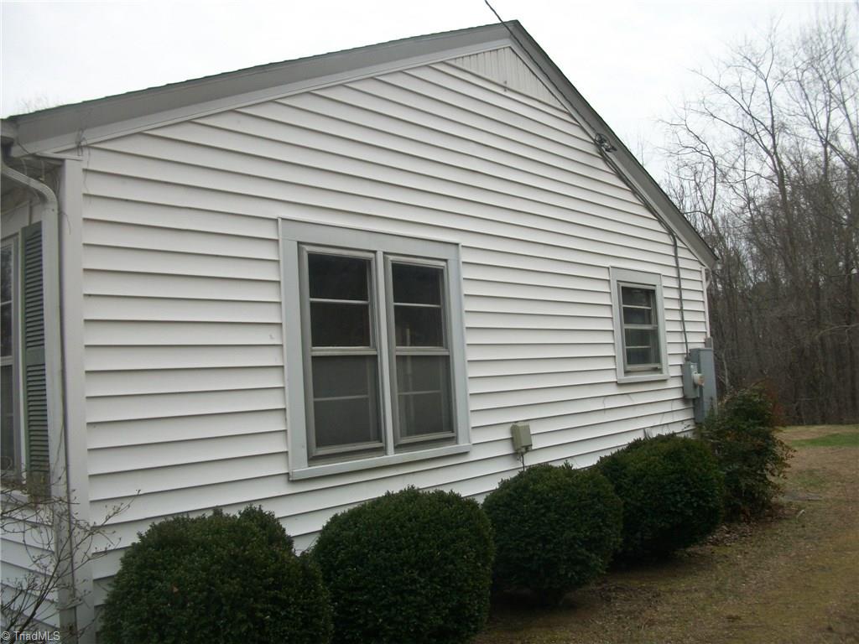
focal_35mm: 32
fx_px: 794
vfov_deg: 44.2
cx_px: 430
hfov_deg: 56.8
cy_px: 322
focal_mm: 5.7
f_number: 8.8
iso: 80
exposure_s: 1/80
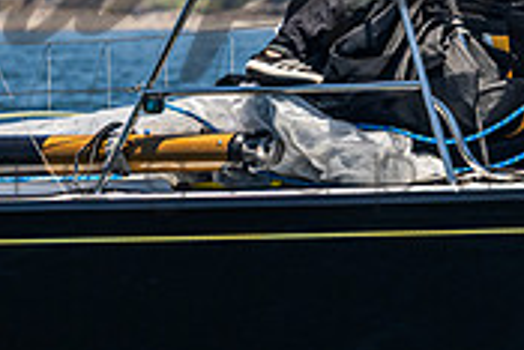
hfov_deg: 2.3
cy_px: -165
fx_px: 13198
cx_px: 329
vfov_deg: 1.5
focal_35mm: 906
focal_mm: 230
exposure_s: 1/1600
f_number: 8
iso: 400
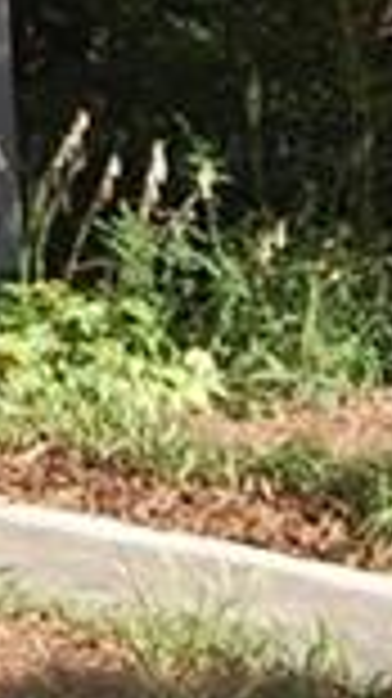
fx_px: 3461
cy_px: -212
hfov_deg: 6.2
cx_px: -532
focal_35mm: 187
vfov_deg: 11.2
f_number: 5.6
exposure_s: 1/500
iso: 250
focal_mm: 18
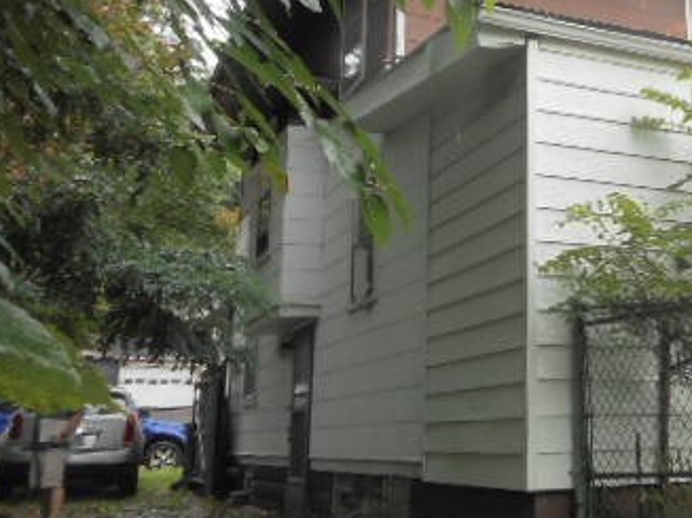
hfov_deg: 36.3
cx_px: 633
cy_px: 201
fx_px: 979
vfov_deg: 29.6
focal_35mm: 49
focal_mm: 4.5
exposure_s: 1/80
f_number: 3.7
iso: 80
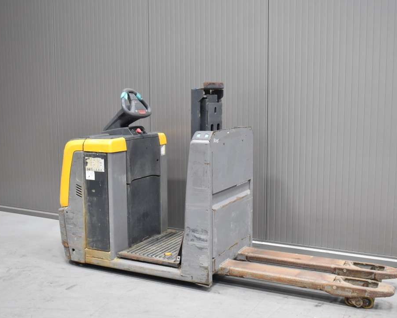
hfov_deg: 44.8
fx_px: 482
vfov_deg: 36.5
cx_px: 208
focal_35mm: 41
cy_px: 168
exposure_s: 1/50
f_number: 4
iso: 1600
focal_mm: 22
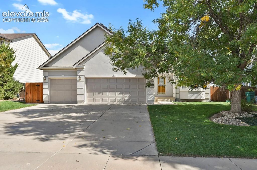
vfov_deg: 55.0
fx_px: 164
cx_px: 128
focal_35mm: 23
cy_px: 85
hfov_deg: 76.2
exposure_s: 1/80
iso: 250
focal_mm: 23
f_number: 6.3
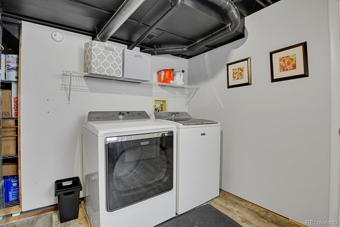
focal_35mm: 17
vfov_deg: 70.4
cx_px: 170
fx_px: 161
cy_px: 114
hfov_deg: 93.3
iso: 250
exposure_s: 8
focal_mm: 17
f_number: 8
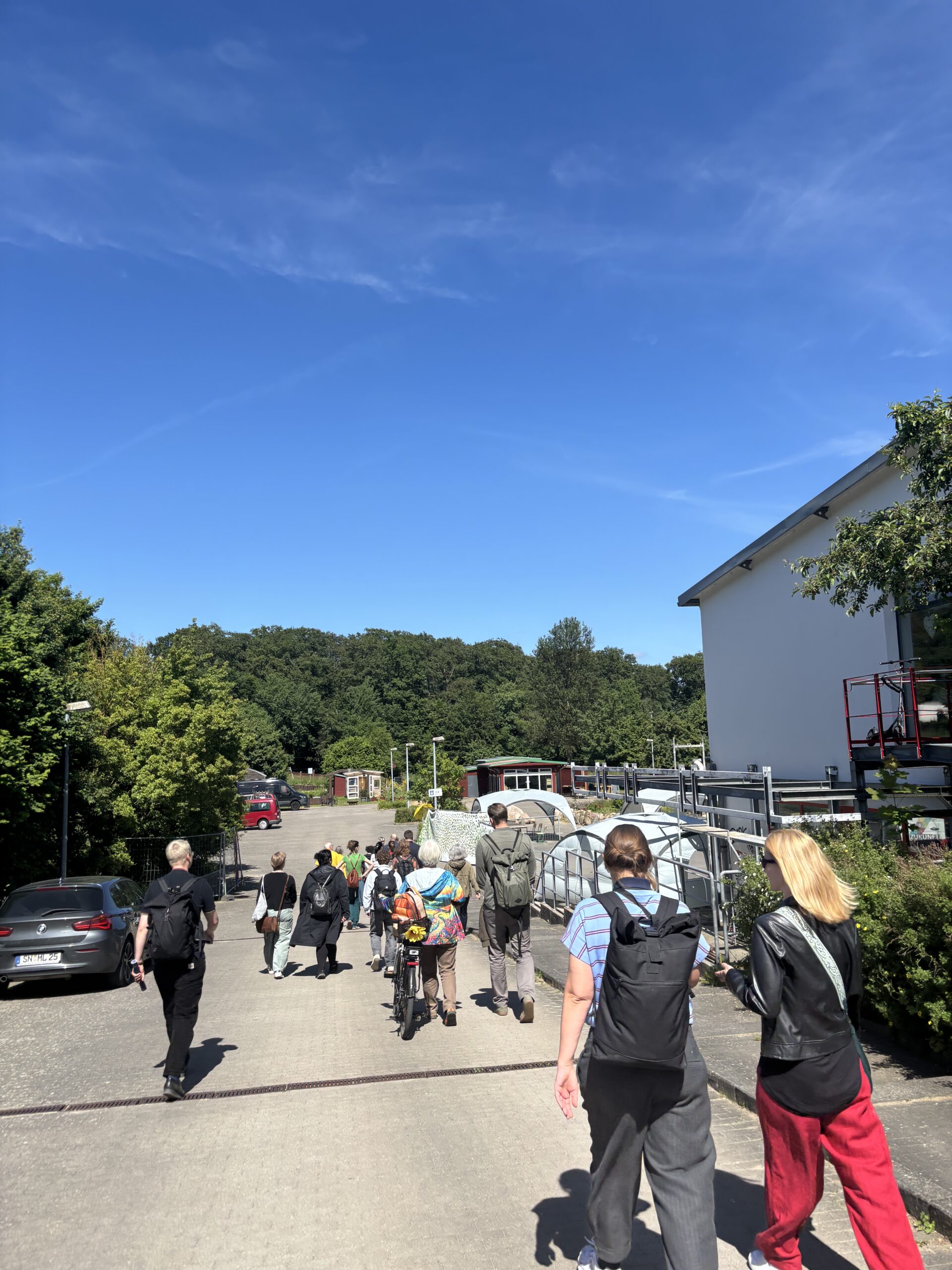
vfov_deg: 67.3
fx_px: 953
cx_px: 476
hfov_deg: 53.1
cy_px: 635
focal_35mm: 26
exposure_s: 1/2778
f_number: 1.6
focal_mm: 5.96
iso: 50
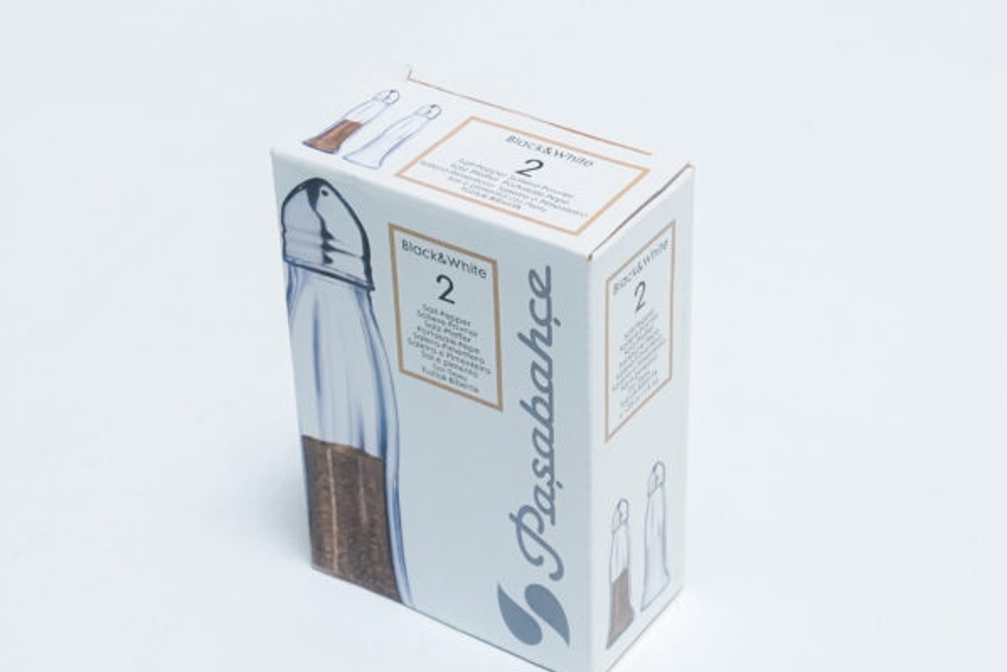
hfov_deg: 24.7
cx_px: 576
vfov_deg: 16.7
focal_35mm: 82
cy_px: 349
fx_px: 2294
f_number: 10
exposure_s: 1/125
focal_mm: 47
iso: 2500
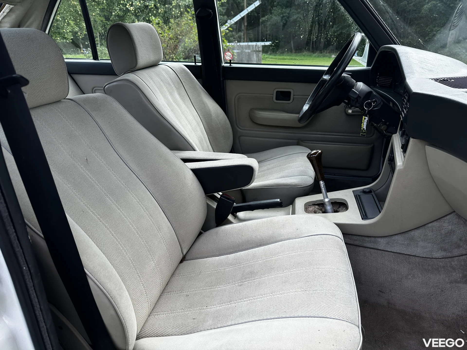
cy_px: 175
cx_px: 234
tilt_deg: -21.8
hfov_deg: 71.6
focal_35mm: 24
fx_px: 324
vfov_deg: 56.8
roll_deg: +0.6
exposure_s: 1/535
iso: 80
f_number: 1.78
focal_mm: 6.86
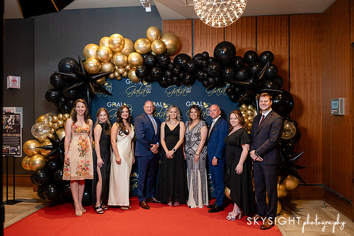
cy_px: 118
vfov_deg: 46.4
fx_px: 276
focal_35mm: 28
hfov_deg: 65.4
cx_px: 177
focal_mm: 28
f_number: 3.5
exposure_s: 1/160
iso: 2000
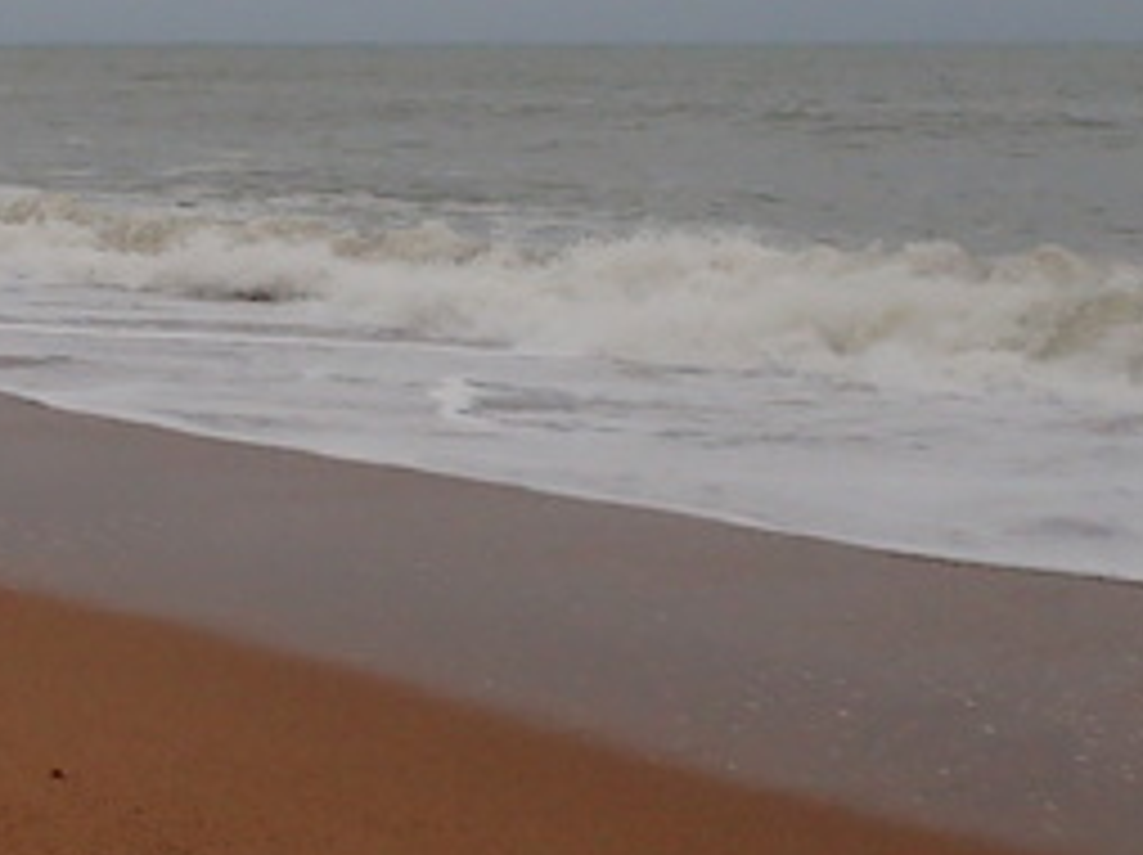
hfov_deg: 22.3
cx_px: -360
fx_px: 2573
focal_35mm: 78
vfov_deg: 18.8
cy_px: 234
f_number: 2.8
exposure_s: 1/1000
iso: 200
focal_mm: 4.5
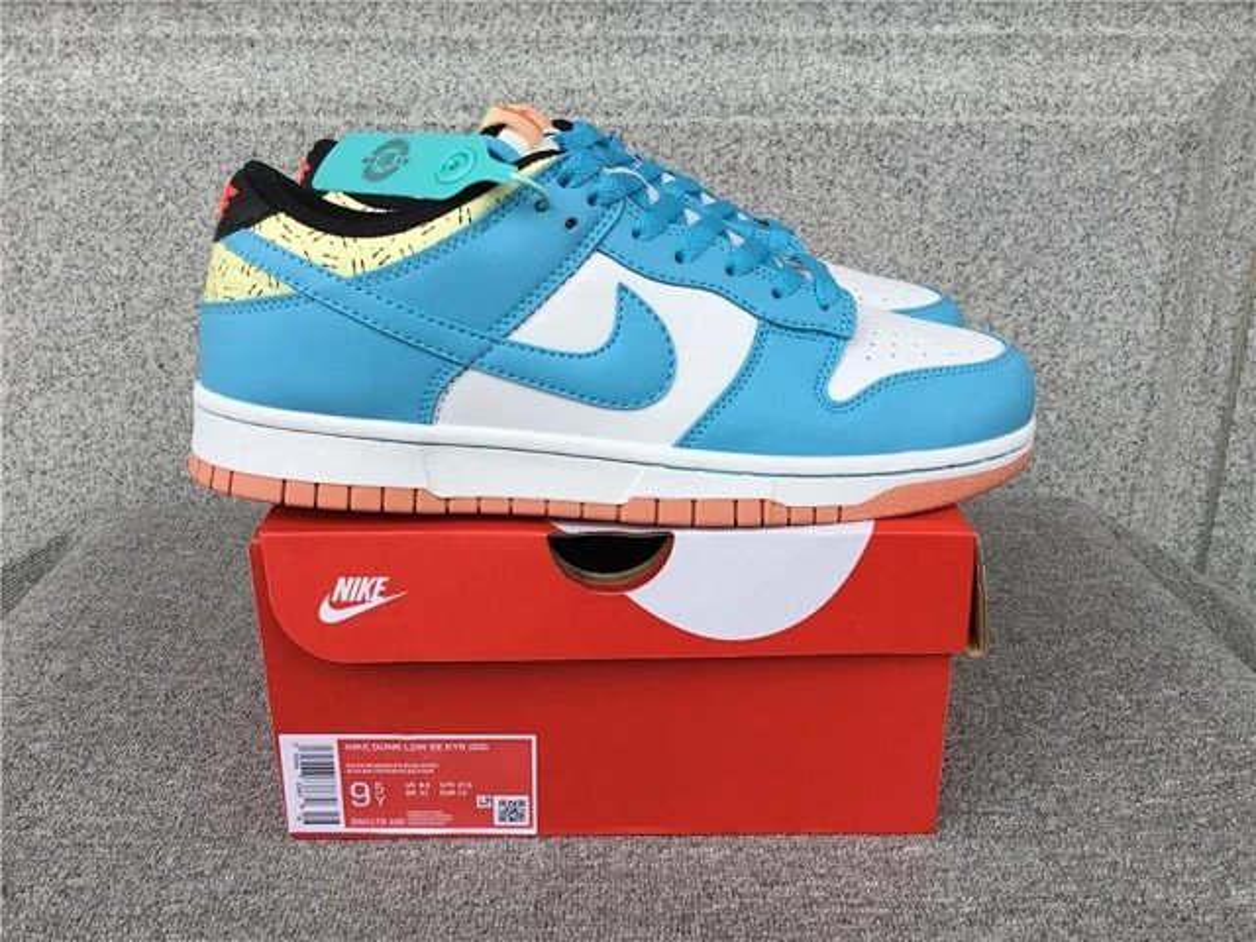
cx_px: 628
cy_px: 471
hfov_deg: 58.4
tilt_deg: -20.6
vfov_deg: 45.4
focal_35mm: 31
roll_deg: +0.3
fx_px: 1125
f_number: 2.4
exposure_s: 1/215
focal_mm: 3.3
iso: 25
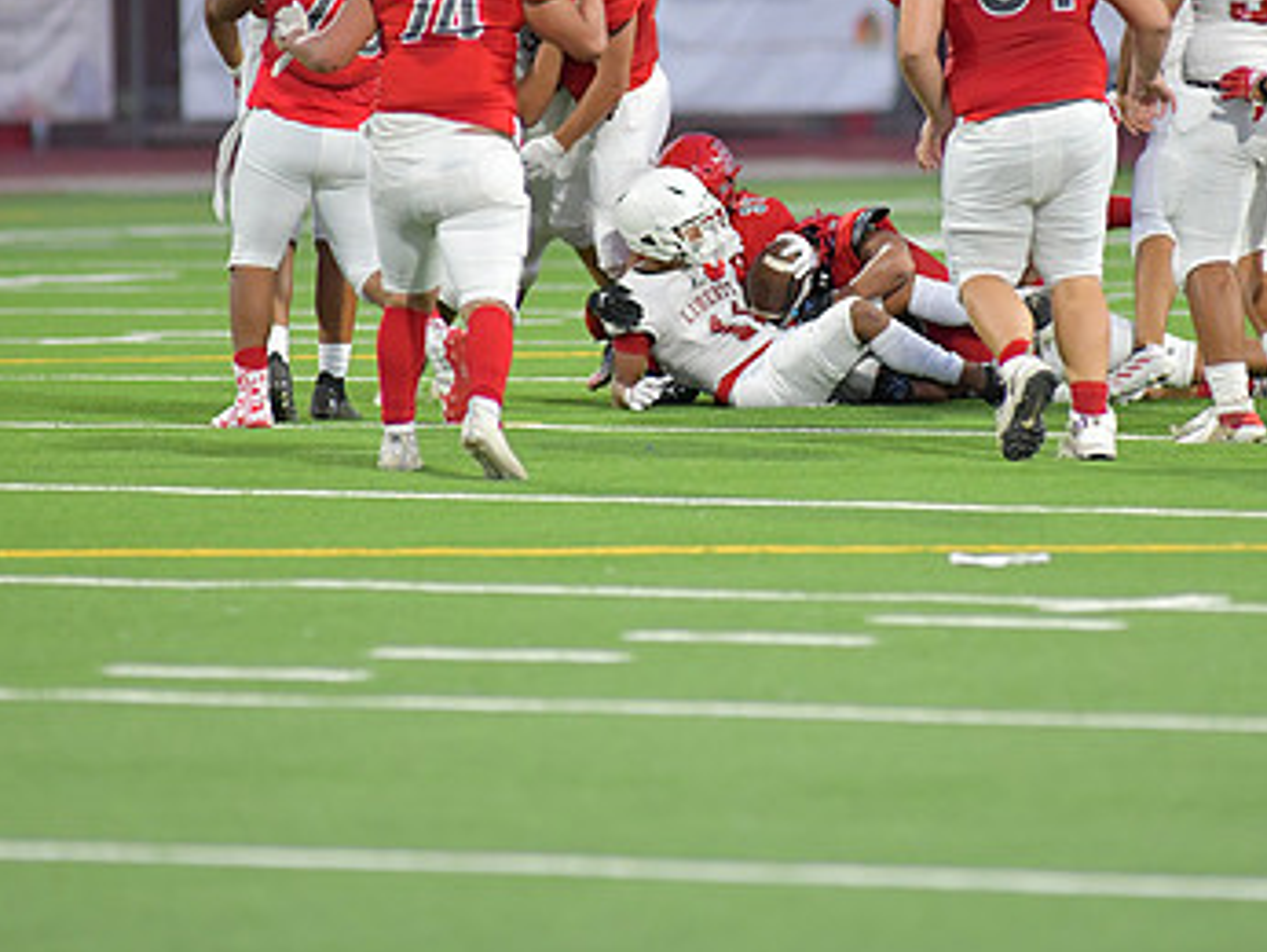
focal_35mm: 483
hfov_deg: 4.1
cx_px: 754
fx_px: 17691
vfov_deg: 3.1
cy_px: 262
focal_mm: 300
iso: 5600
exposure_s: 1/1250
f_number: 3.5
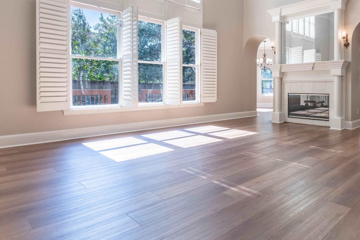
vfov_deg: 50.5
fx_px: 250
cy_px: 84
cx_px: 239
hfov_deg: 69.6
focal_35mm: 25
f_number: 11
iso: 400
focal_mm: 15
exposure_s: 1/125
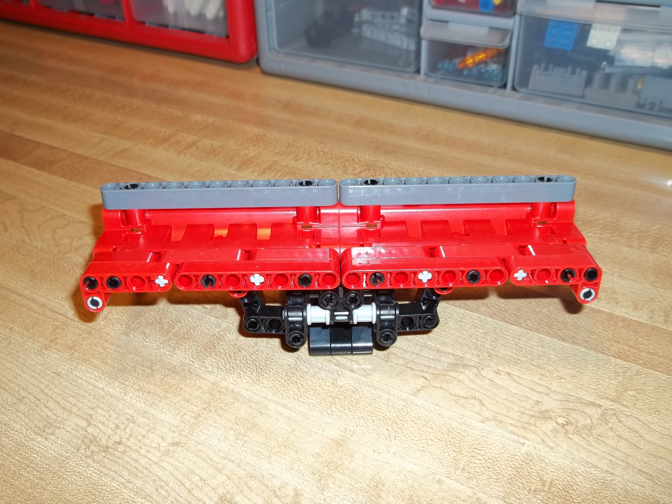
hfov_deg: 55.4
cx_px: 336
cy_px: 252
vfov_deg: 42.9
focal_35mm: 33
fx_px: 641
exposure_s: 1/30
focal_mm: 5.9
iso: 64
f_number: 3.3
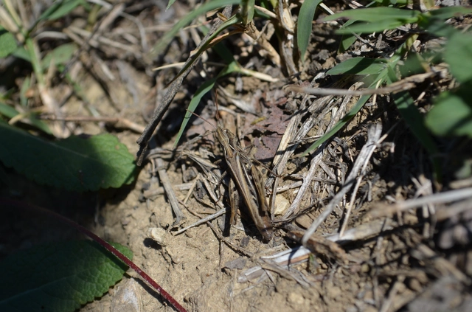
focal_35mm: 82
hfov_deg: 24.7
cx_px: 236
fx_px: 1079
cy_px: 156
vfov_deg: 16.5
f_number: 8
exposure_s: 1/320
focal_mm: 55
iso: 100
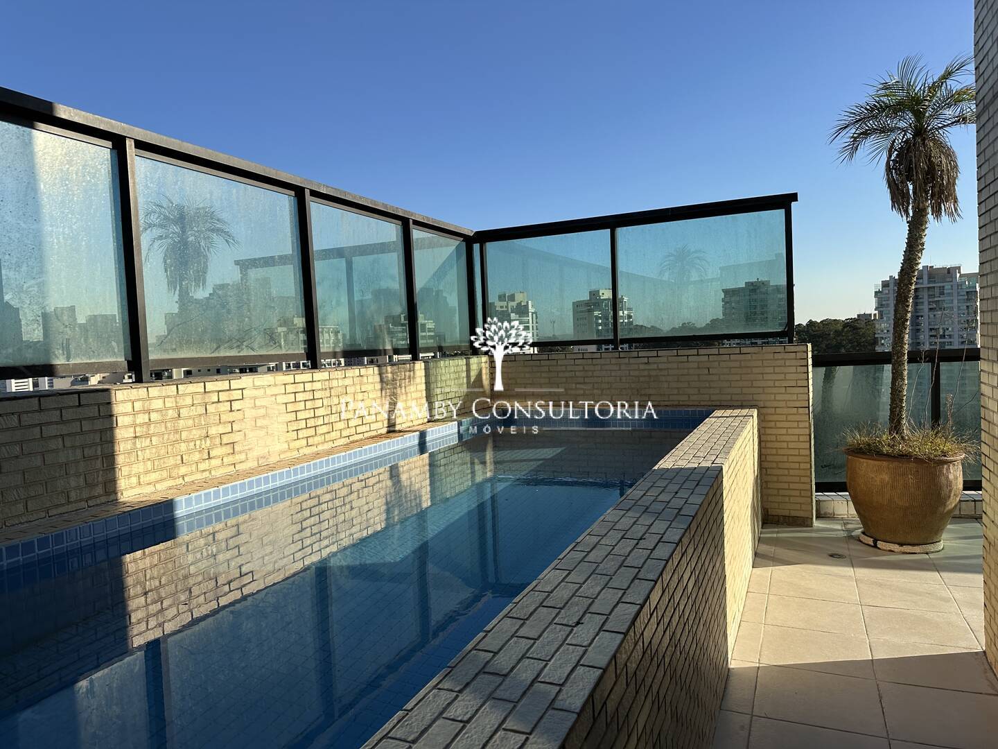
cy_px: 374
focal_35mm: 24
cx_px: 499
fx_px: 692
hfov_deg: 71.6
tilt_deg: -2.4
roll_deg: +2.9
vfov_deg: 56.8
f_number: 1.78
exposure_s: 1/3861
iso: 80
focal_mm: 6.86
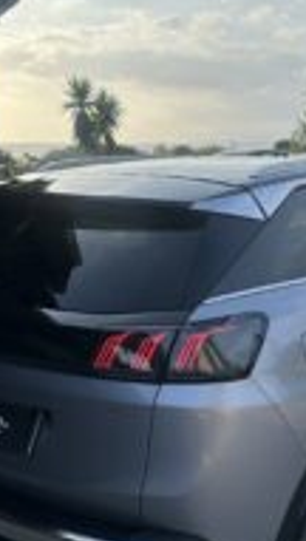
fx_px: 733
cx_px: 187
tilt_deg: -12.2
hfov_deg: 23.5
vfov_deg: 40.4
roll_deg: +0.7
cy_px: 319
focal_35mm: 51
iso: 80
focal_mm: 6.86
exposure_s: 1/2809
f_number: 1.78
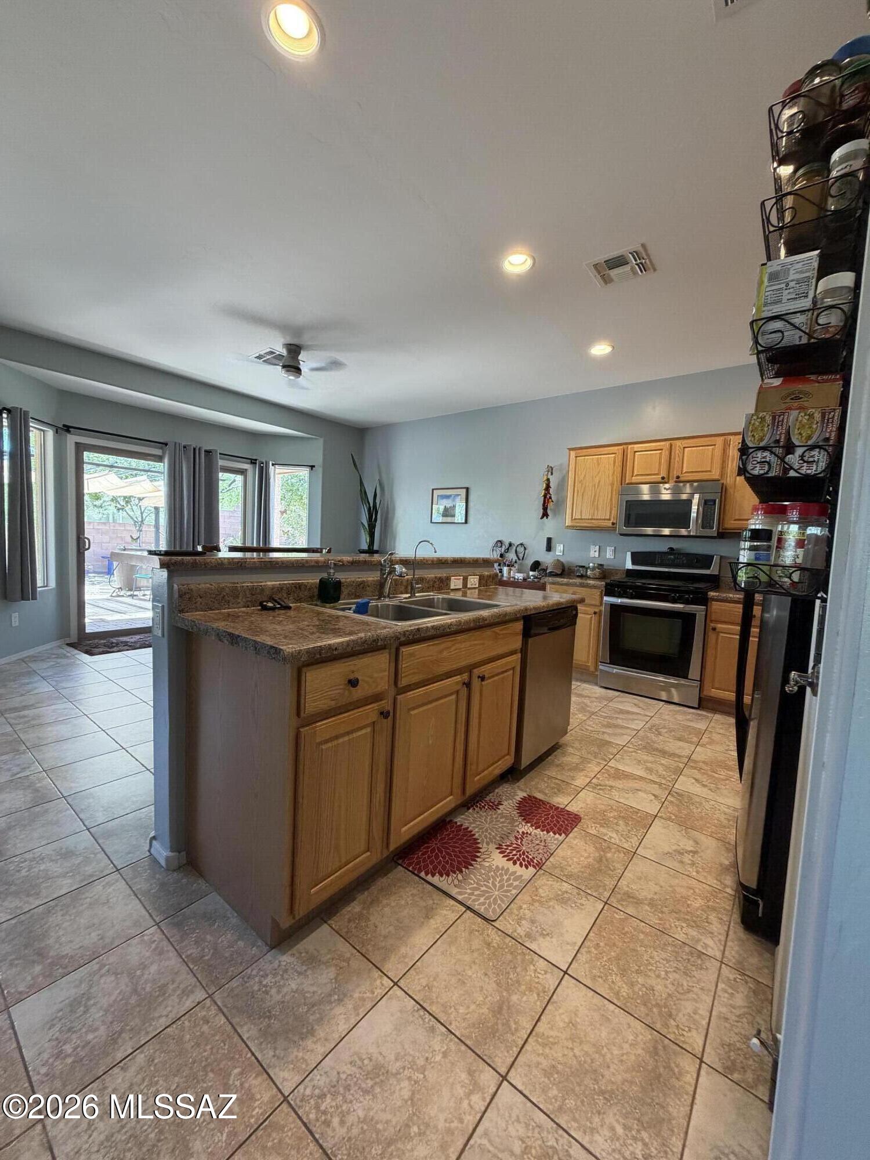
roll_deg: -1.5
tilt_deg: -5.1
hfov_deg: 85.7
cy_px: 580
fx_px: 469
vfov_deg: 102.1
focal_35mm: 14
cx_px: 435
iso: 200
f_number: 2.2
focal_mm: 2.22
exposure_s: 1/60
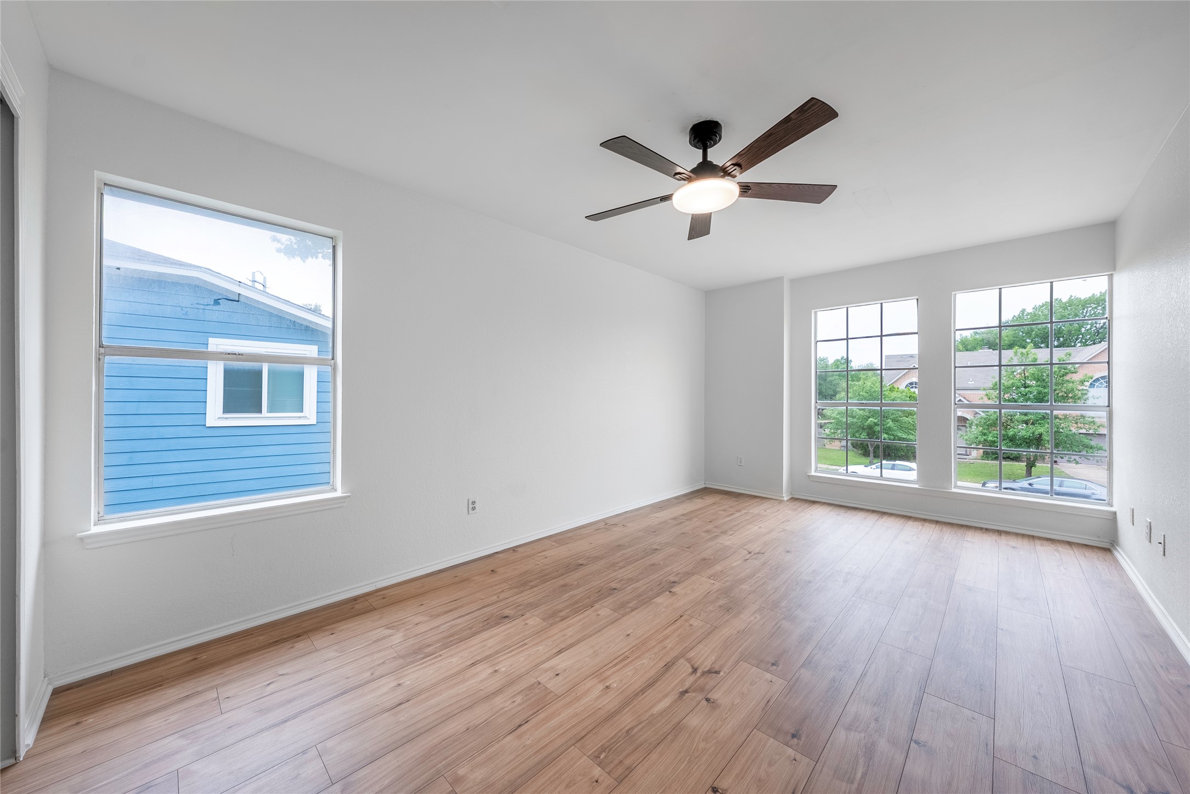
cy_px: 397
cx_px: 595
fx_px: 397
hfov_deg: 112.6
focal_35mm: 12
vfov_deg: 90.1
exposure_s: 1/160
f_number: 8
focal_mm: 12
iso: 100
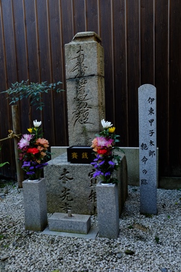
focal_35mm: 35
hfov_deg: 37.9
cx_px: 90
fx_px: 264
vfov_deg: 54.4
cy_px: 136
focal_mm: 23.3
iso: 200
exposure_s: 1/20
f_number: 5.6
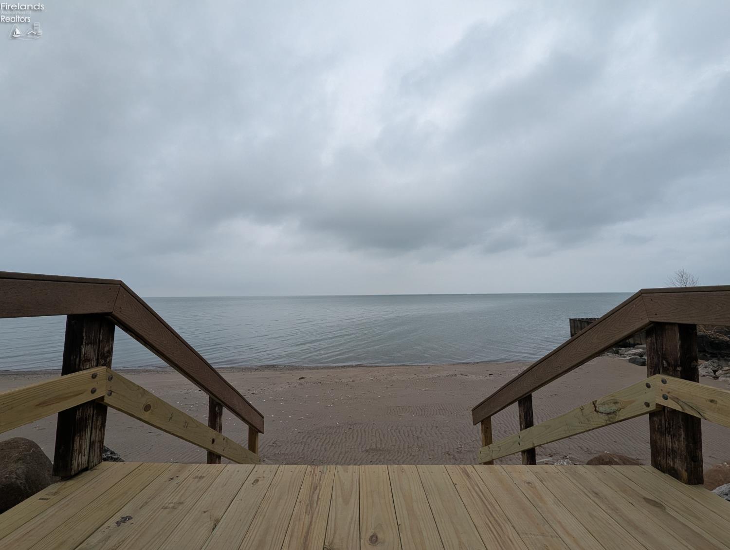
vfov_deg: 90.0
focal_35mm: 13
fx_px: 275
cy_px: 275
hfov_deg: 106.1
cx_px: 365
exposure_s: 1/582
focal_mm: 1.95
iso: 47
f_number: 2.2
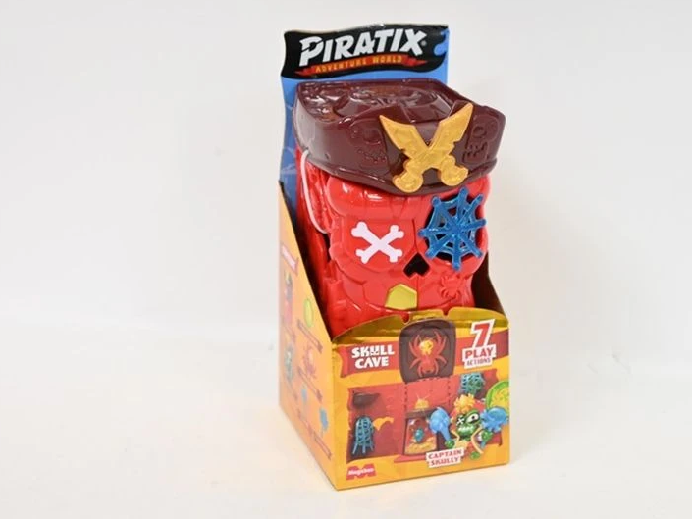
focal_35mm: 61
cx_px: 362
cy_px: 259
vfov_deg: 24.2
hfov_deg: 31.9
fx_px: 1211
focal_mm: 37
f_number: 5.3
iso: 560
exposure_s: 1/125
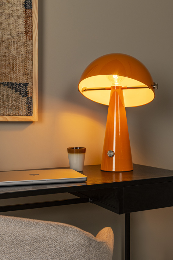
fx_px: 360
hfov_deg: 27.0
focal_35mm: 50
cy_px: 130
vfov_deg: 39.6
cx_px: 86
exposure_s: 1/13
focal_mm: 50
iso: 400
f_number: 13
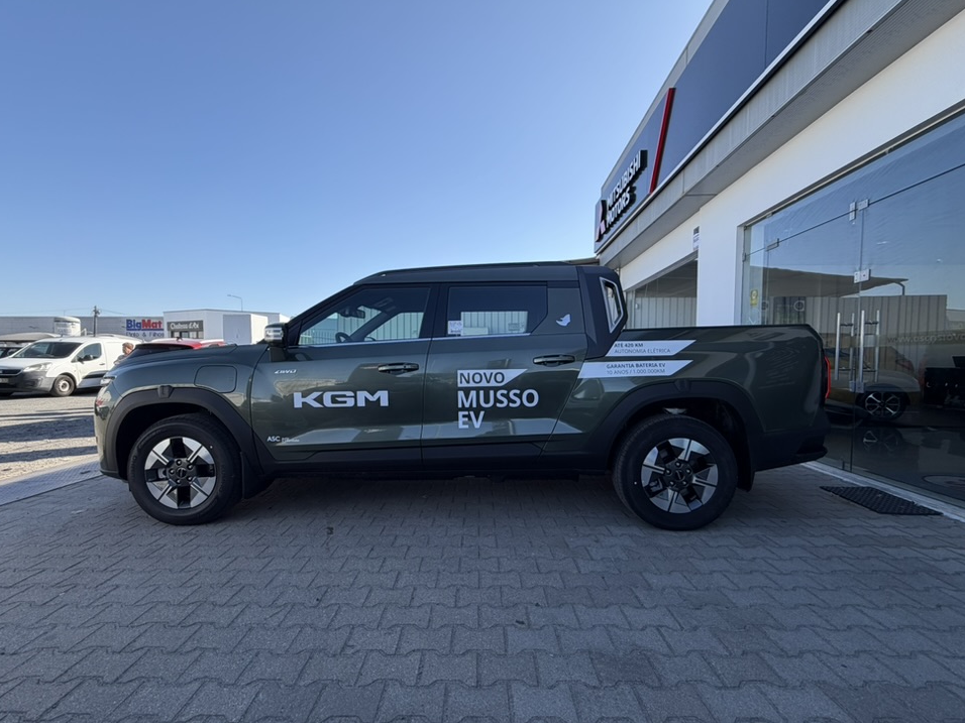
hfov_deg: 98.2
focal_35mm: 15
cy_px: 377
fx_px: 418
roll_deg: +0.3
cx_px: 475
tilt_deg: -2.8
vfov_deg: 81.7
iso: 40
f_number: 2.2
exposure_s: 1/709
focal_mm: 2.22
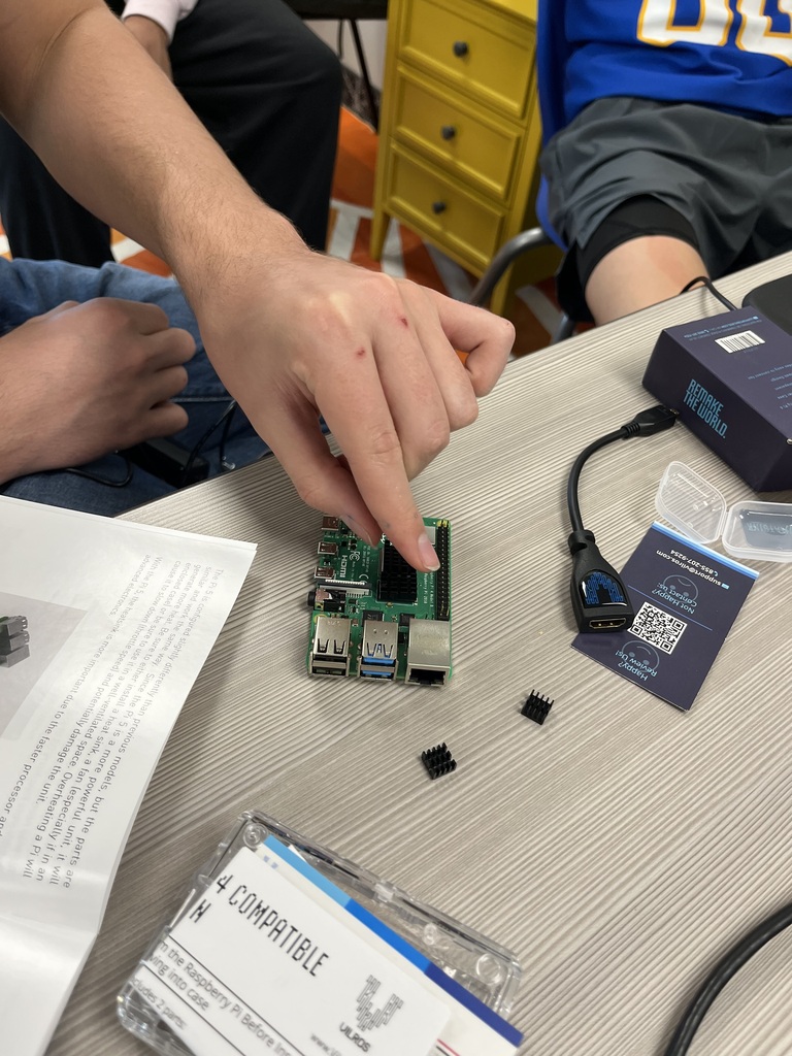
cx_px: 396
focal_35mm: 26
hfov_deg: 53.1
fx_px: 793
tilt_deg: -46.6
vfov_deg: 67.3
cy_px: 528
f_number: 1.6
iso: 125
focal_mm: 5.1
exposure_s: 1/120
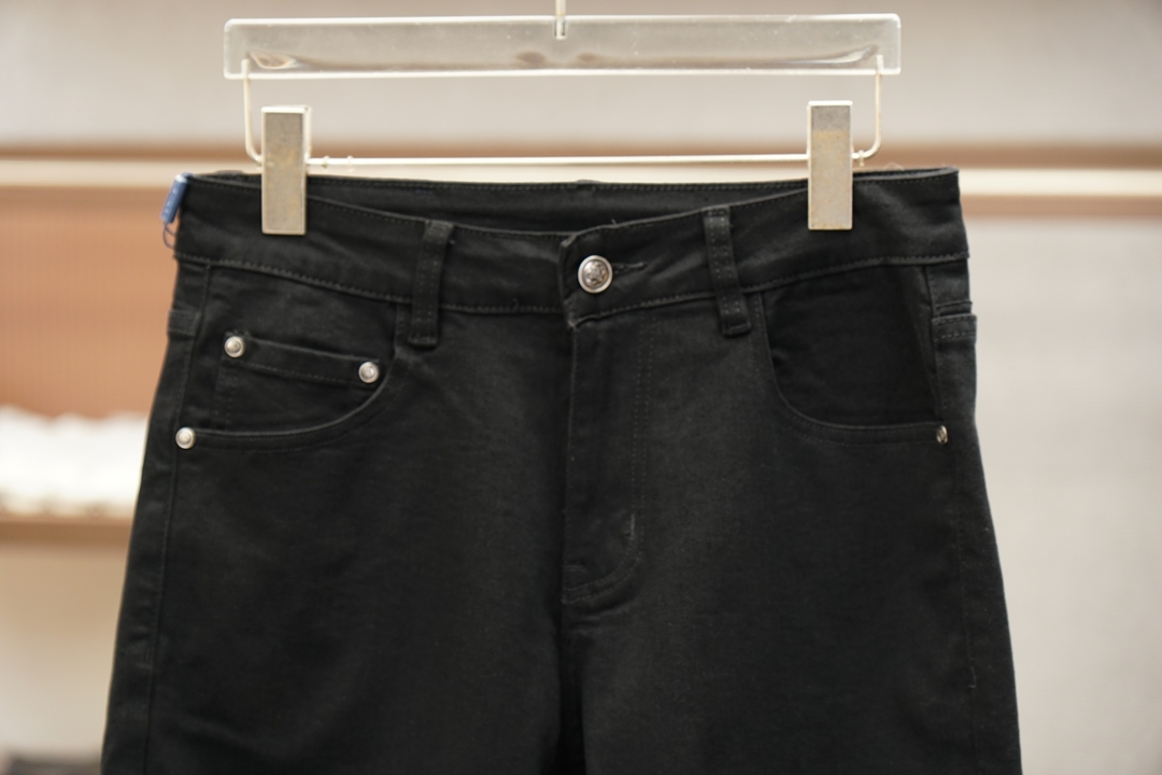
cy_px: 388
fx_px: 3244
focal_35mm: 100
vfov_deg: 13.6
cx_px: 581
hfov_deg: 20.3
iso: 400
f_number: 3.5
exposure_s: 1/125
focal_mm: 67
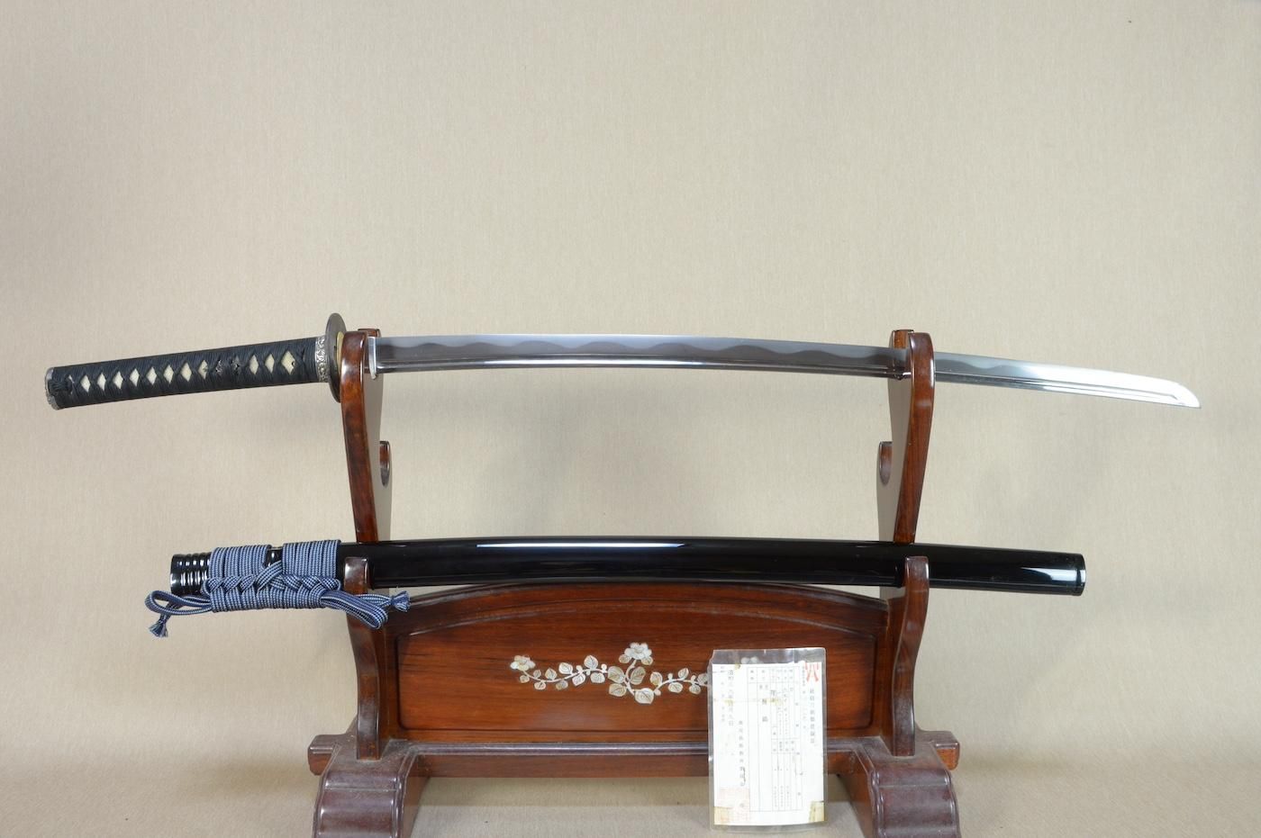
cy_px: 419
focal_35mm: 30
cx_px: 630
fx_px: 1050
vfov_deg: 43.5
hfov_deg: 62.0
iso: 400
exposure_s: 1/2
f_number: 11
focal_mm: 20
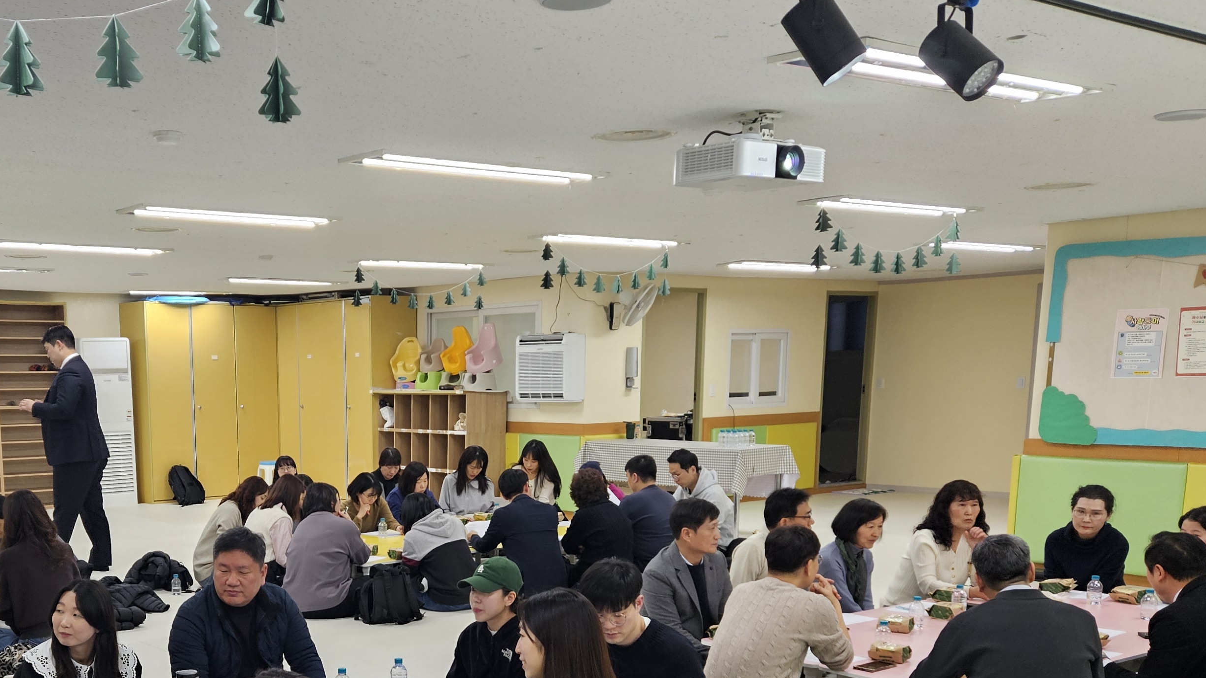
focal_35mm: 41
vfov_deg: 28.0
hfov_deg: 48.0
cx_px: 343
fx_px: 1311
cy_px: 595
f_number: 1.8
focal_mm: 5.4
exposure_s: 1/120
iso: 80
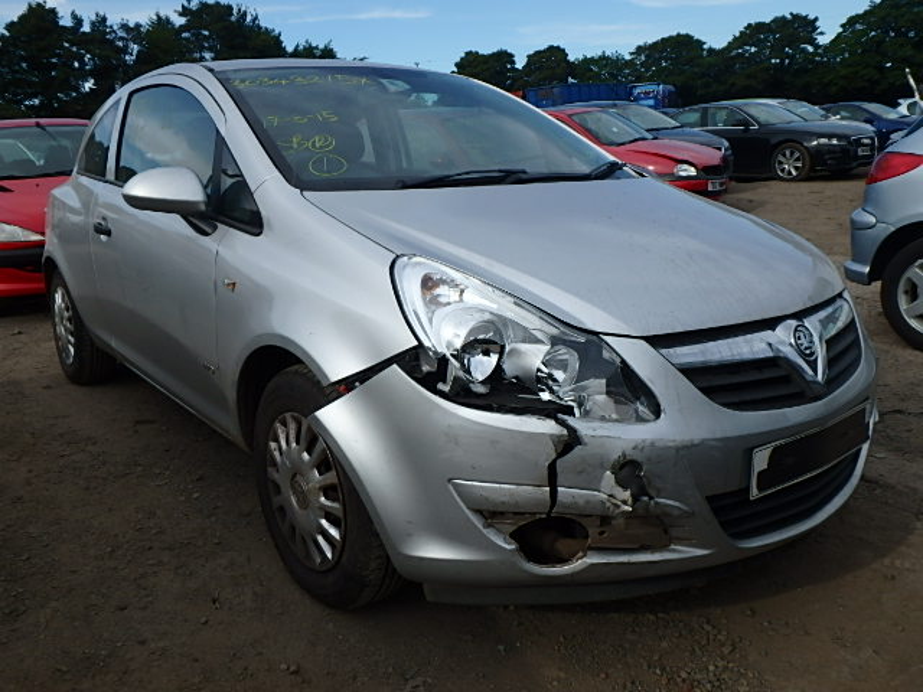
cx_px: 462
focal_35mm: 29
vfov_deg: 48.2
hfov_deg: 61.7
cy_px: 346
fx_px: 773
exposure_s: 1/640
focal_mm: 5.2
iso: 125
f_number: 4.6
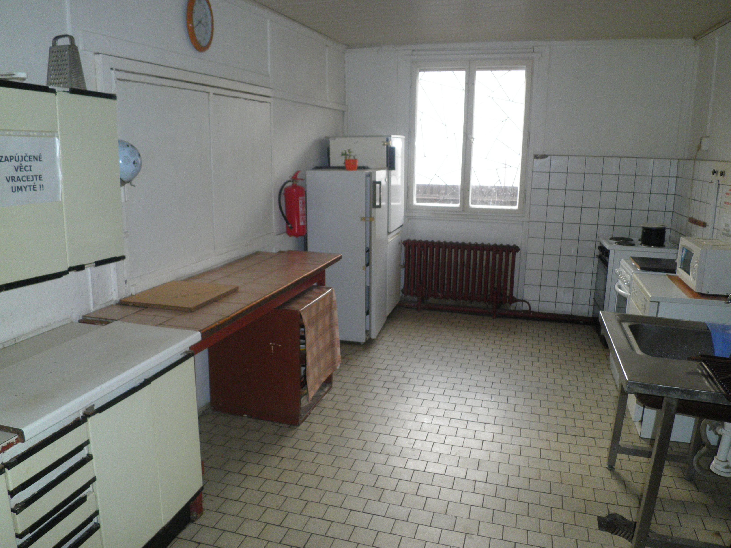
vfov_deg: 53.1
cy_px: 274
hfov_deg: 67.3
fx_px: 549
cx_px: 366
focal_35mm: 26
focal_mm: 4.7
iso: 160
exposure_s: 1/30
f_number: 2.8
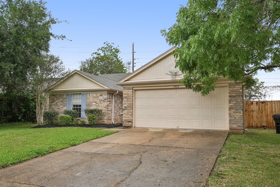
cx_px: 140
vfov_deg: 42.3
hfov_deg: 60.3
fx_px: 241
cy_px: 94
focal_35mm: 31
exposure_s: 1/1000
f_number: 8
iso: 400
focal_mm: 31
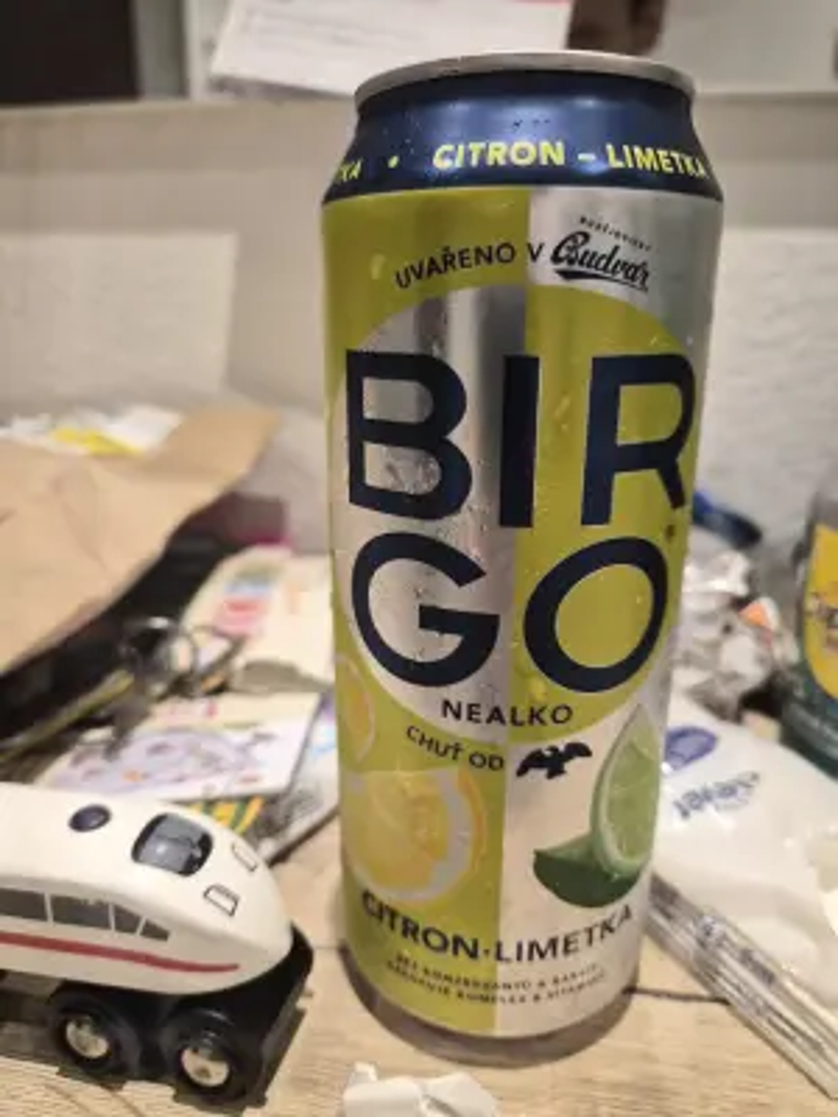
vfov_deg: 73.9
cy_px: 558
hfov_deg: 58.9
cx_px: 419
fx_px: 742
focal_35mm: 23
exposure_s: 1/100
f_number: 1.8
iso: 400
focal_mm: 5.4
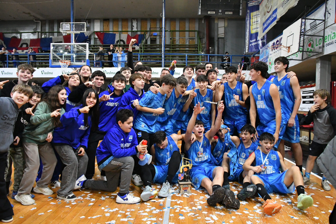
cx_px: 168
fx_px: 252
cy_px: 112
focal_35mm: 27
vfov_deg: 47.9
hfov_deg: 67.4
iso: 4000
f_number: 4.5
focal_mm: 18
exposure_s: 1/200
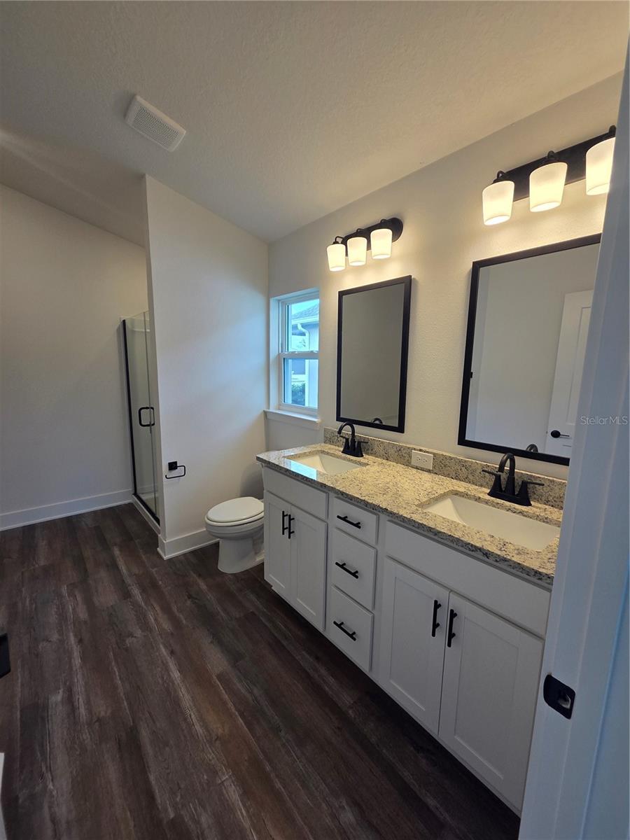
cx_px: 315
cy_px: 420
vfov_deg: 106.2
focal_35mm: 13
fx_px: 315
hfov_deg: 89.9
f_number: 2.2
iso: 64
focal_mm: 2.2
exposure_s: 1/120
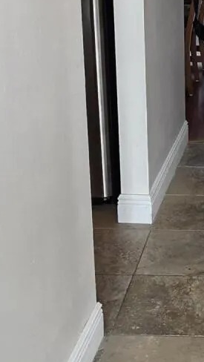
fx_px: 557
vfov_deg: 34.3
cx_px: 277
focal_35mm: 58
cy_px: 45
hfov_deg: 19.0
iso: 80
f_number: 1.9
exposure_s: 1/120
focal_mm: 2.2
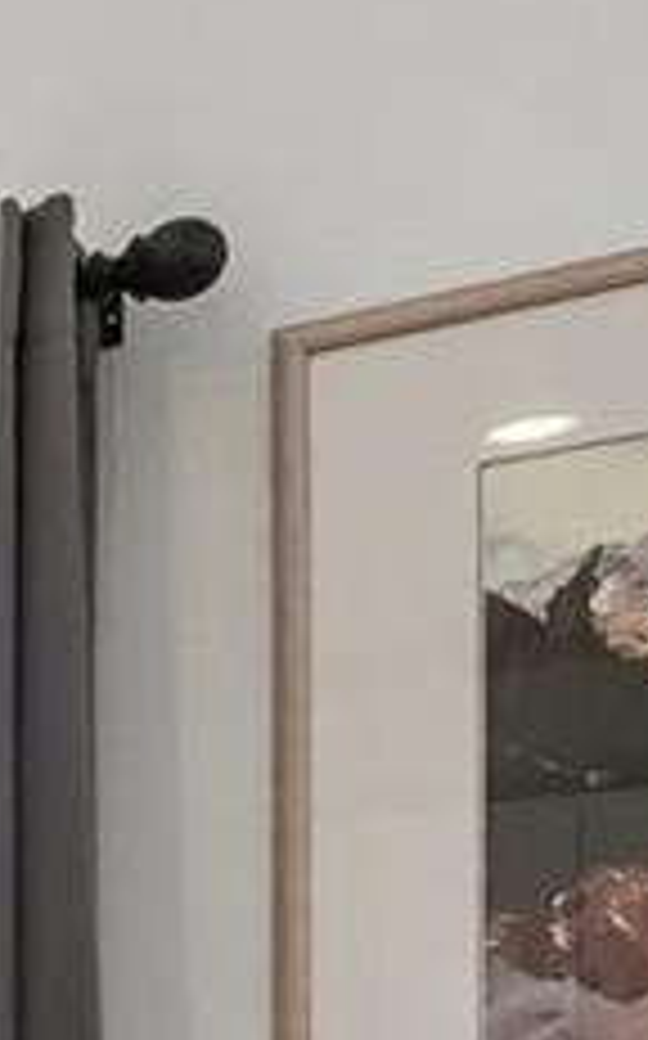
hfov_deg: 8.1
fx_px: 3001
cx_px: -1876
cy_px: 1432
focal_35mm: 106
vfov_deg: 18.1
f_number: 8
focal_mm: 10
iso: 800
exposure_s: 1/25
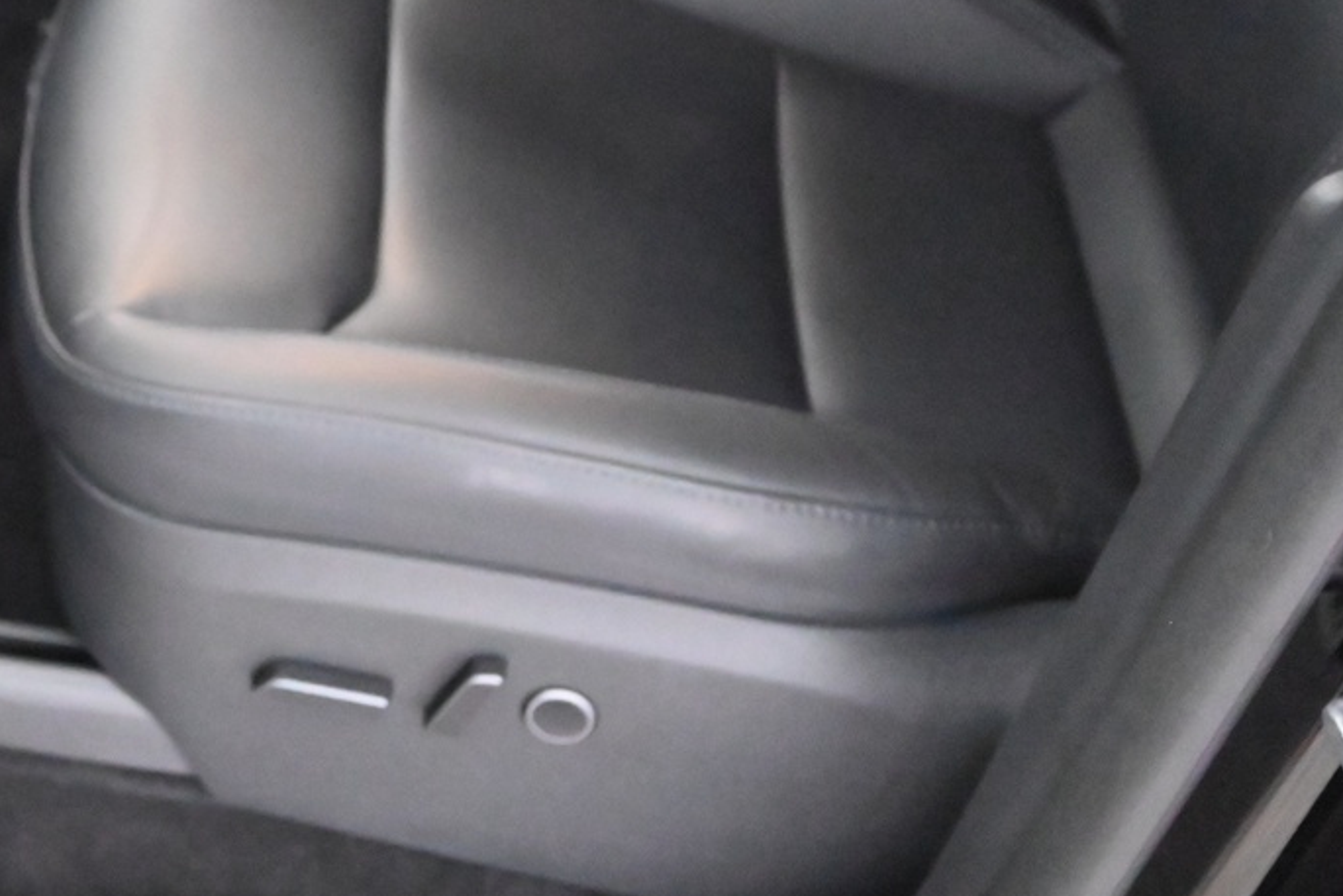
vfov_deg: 17.0
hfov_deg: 24.1
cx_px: -94
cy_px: 102
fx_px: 2954
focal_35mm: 79
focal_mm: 33.5
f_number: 5
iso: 18000
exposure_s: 1/60
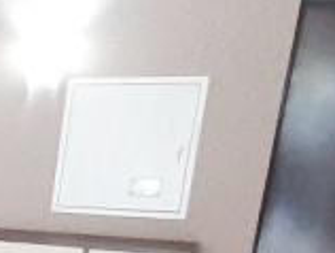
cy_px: 338
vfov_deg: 16.5
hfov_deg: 15.6
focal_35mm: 84
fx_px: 814
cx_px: -420
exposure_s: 1/33
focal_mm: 1.42
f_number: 2.2
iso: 160
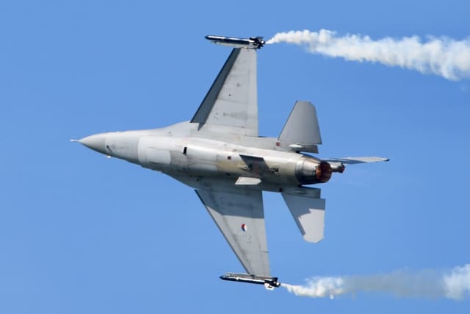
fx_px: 2057
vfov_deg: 8.7
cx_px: 235
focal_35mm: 158
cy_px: 157
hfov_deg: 13.0
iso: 200
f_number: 7.1
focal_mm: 105
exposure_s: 1/800
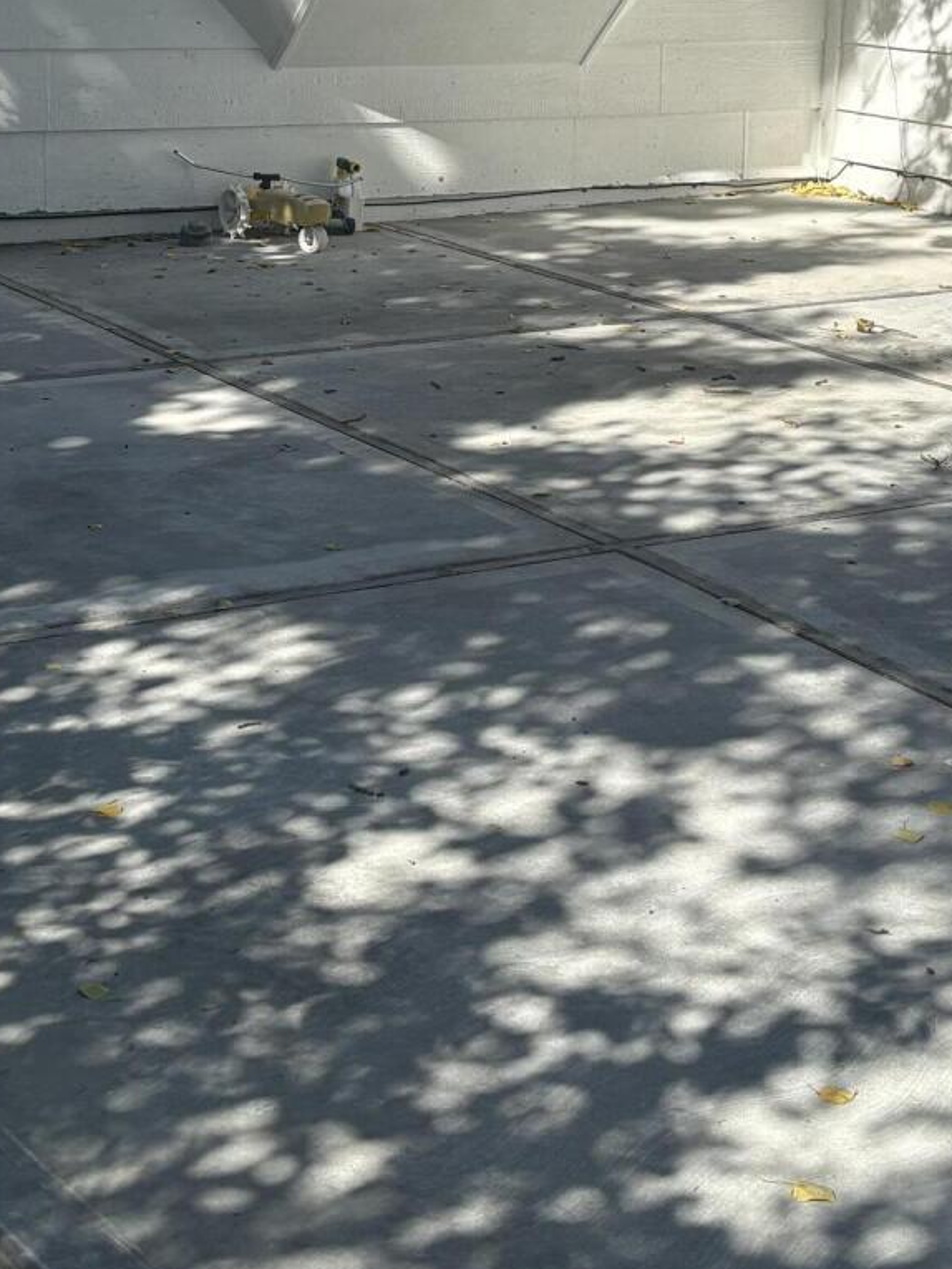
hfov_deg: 21.6
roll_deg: -2.4
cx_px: 403
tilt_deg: -11.1
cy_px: 272
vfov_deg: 28.0
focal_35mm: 68
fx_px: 2493
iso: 50
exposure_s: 1/1616
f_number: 1.6
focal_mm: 5.96
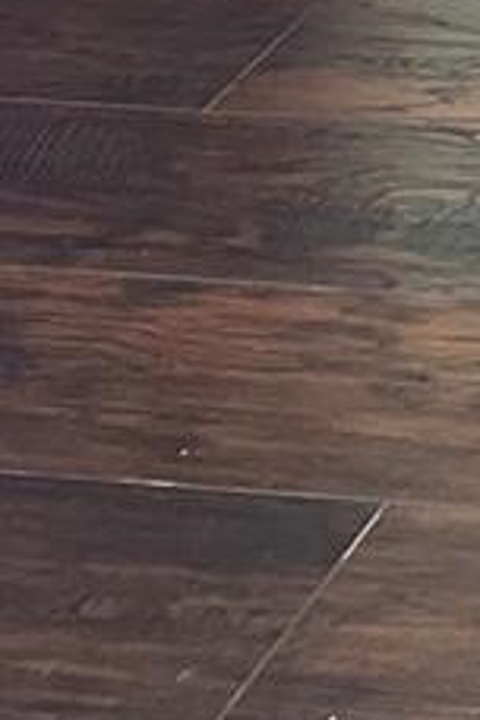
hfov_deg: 6.8
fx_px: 3640
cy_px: -1462
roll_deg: +0.9
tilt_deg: -2.1
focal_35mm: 182
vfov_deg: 9.1
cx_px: 1415
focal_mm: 5.7
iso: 125
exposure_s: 1/120
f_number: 1.5
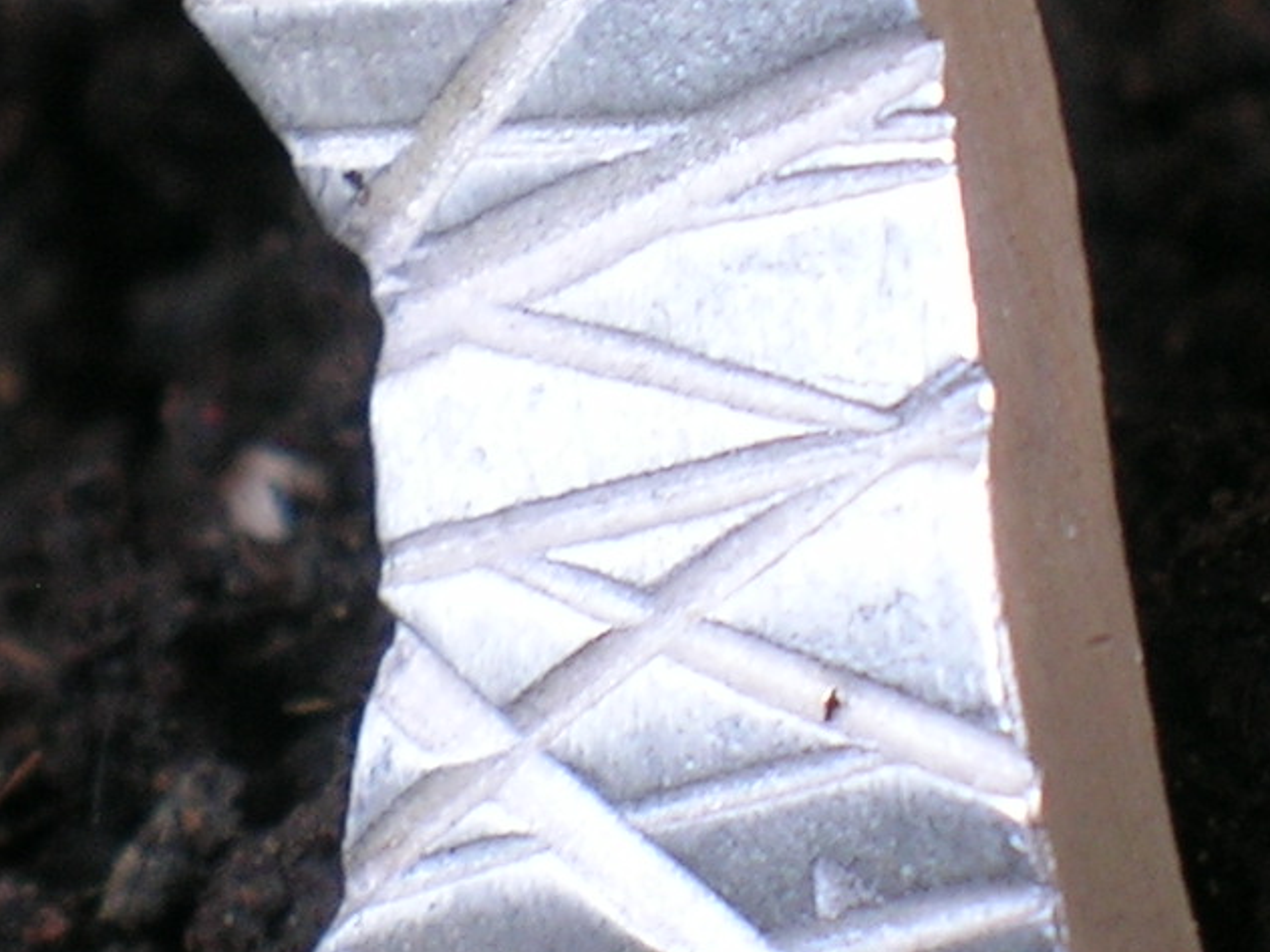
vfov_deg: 4.4
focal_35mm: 341
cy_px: 380
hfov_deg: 5.8
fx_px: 12508
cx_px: 288
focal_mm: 16.2
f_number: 4.9
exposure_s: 1/5
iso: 50
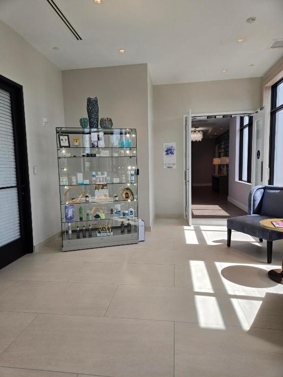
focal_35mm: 23
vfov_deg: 73.9
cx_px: 142
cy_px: 188
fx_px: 251
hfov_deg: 58.9
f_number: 1.8
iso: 25
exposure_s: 1/336
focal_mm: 5.4
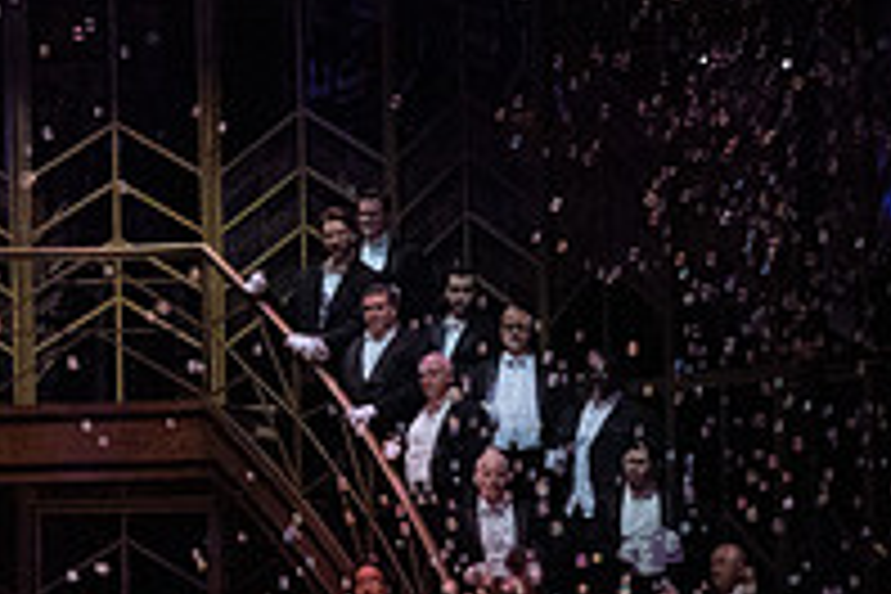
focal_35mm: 211
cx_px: -360
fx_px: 5222
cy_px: 281
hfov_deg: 9.5
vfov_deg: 6.5
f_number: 18
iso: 12800
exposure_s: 1/400
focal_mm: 72
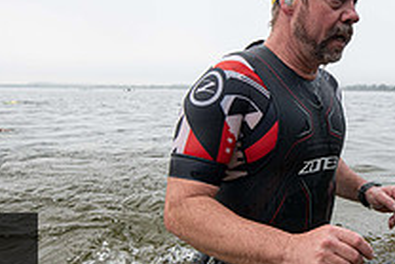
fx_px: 428
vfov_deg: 34.2
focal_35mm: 39
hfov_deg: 46.7
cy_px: 115
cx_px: 319
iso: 500
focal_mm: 14
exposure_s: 1/640
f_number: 4
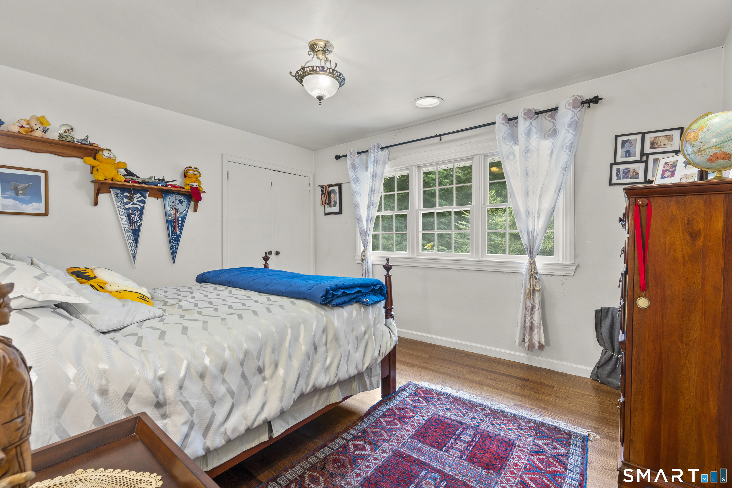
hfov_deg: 96.7
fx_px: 325
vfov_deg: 73.7
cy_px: 244
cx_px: 366
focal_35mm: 16
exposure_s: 2.5
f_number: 9
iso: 200
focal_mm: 16
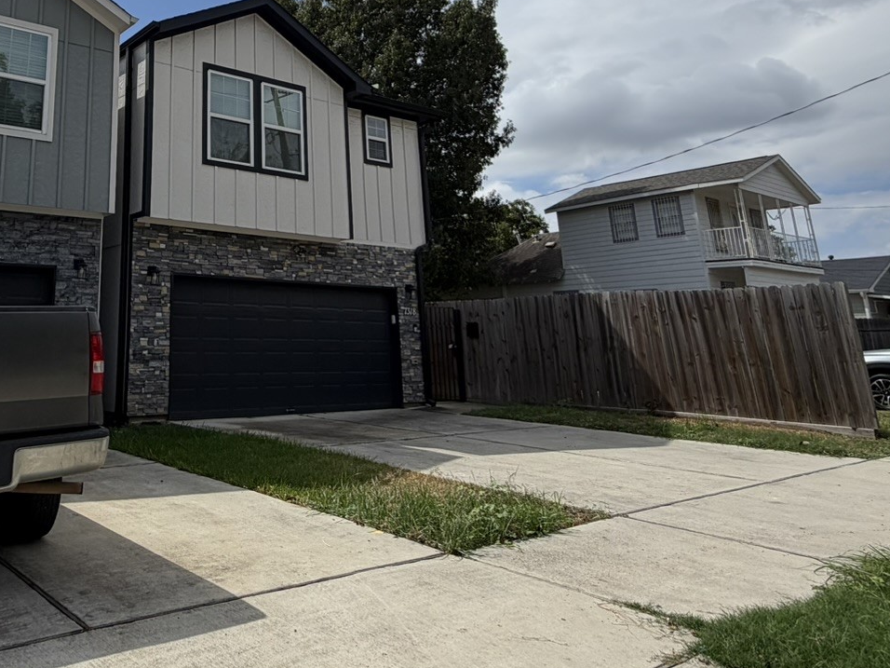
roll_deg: +2.1
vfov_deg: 44.7
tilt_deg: +14.5
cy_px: 143
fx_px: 771
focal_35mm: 30
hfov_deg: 56.5
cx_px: 204
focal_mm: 2.22
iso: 20
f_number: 2.2
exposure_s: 1/1795
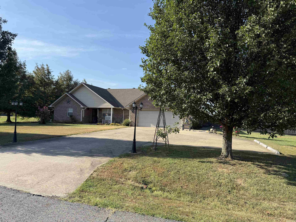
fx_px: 205
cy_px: 111
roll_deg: -1.9
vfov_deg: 56.8
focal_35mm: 24
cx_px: 148
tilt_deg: +2.7
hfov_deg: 71.6
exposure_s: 1/2801
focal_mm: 6.76
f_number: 1.78
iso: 80
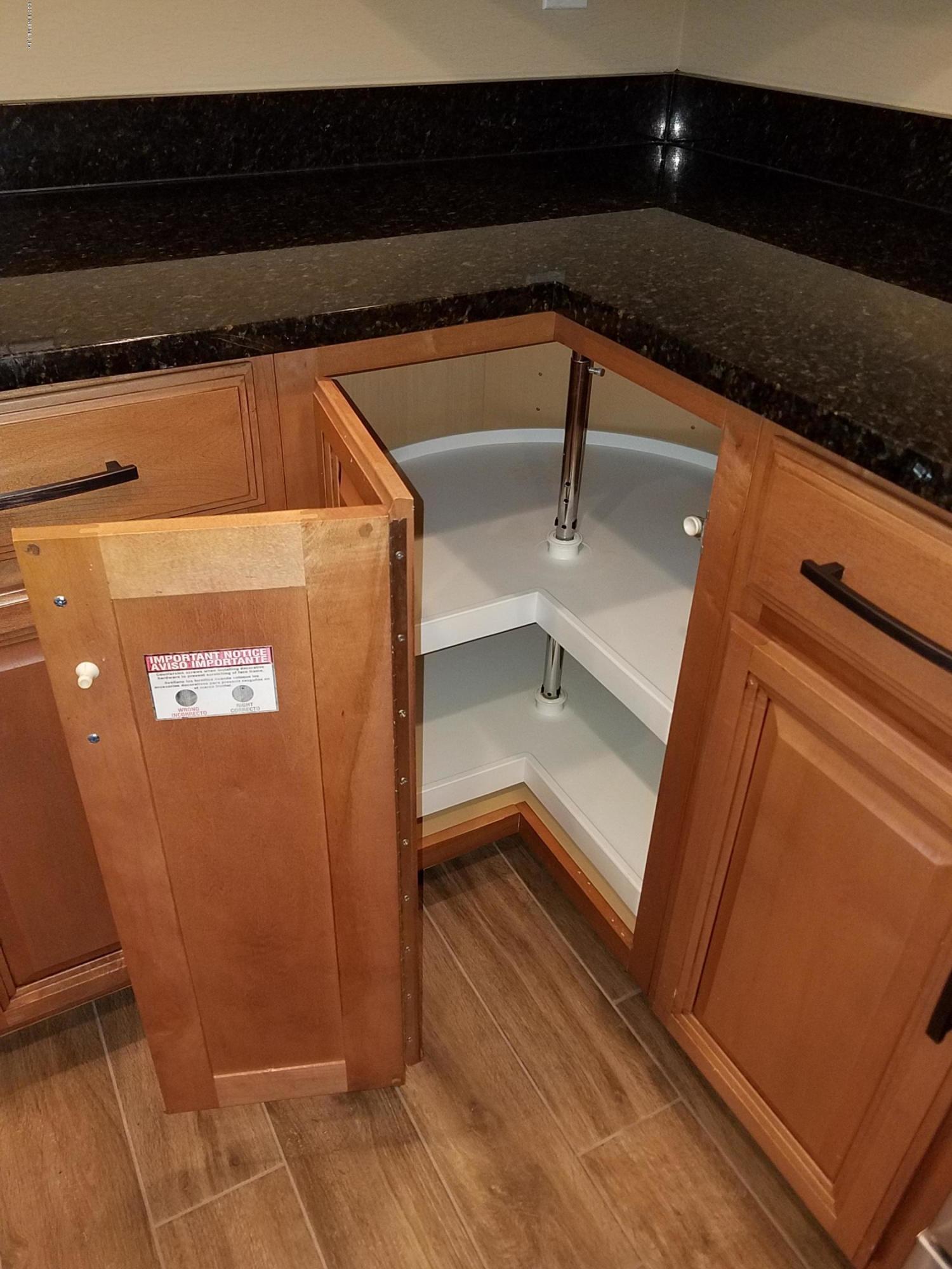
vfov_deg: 67.3
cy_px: 634
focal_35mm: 26
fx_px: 953
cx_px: 476
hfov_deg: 53.1
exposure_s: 1/30
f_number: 1.7
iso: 100
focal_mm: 4.2
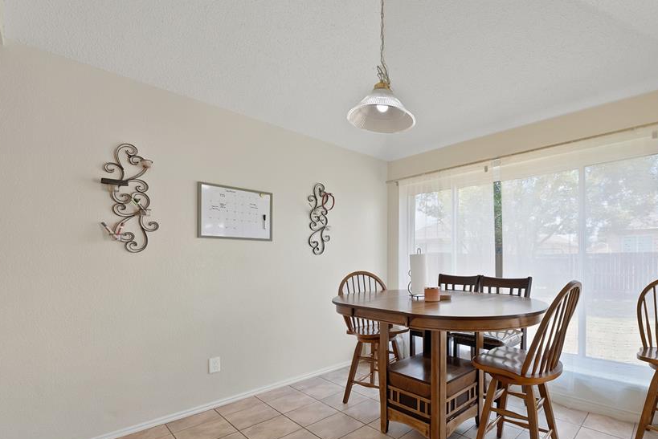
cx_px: 386
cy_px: 262
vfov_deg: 76.6
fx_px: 274
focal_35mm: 15
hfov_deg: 99.3
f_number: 9
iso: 640
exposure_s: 1/8
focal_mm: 12
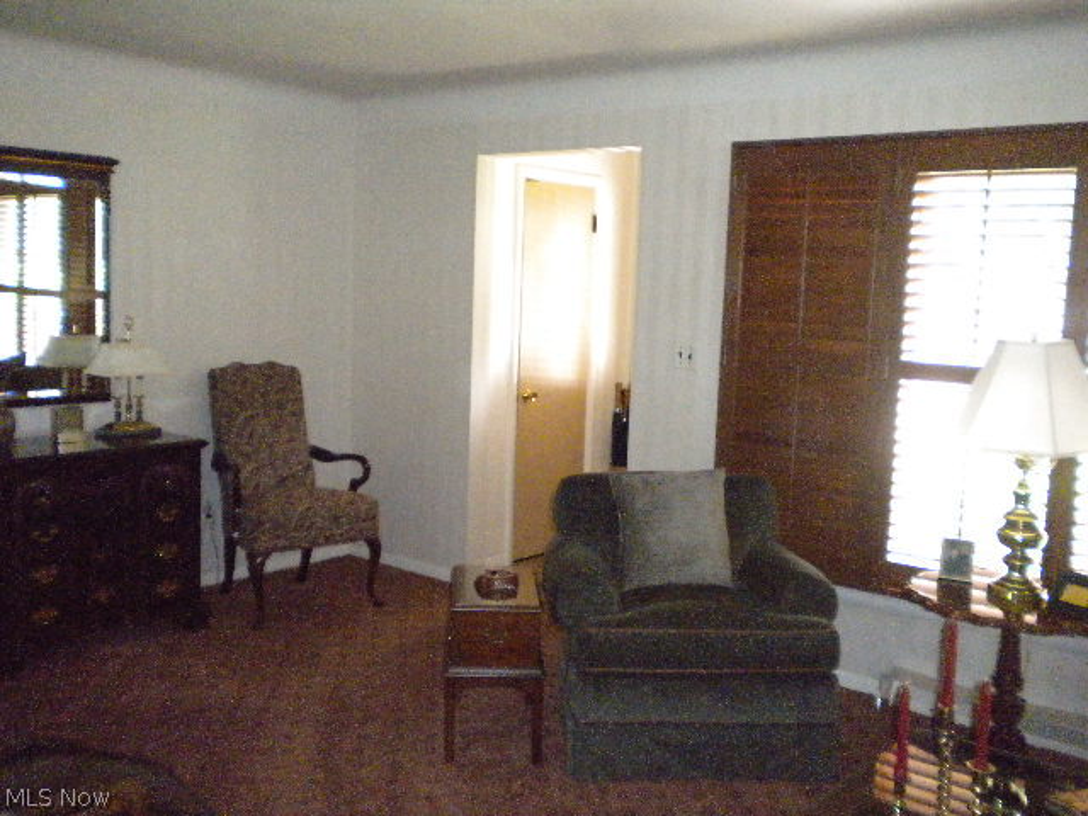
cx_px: 544
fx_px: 1100
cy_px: 408
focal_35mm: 35
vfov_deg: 40.7
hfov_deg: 52.6
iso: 1600
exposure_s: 1/68.1
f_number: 3.1
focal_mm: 6.3
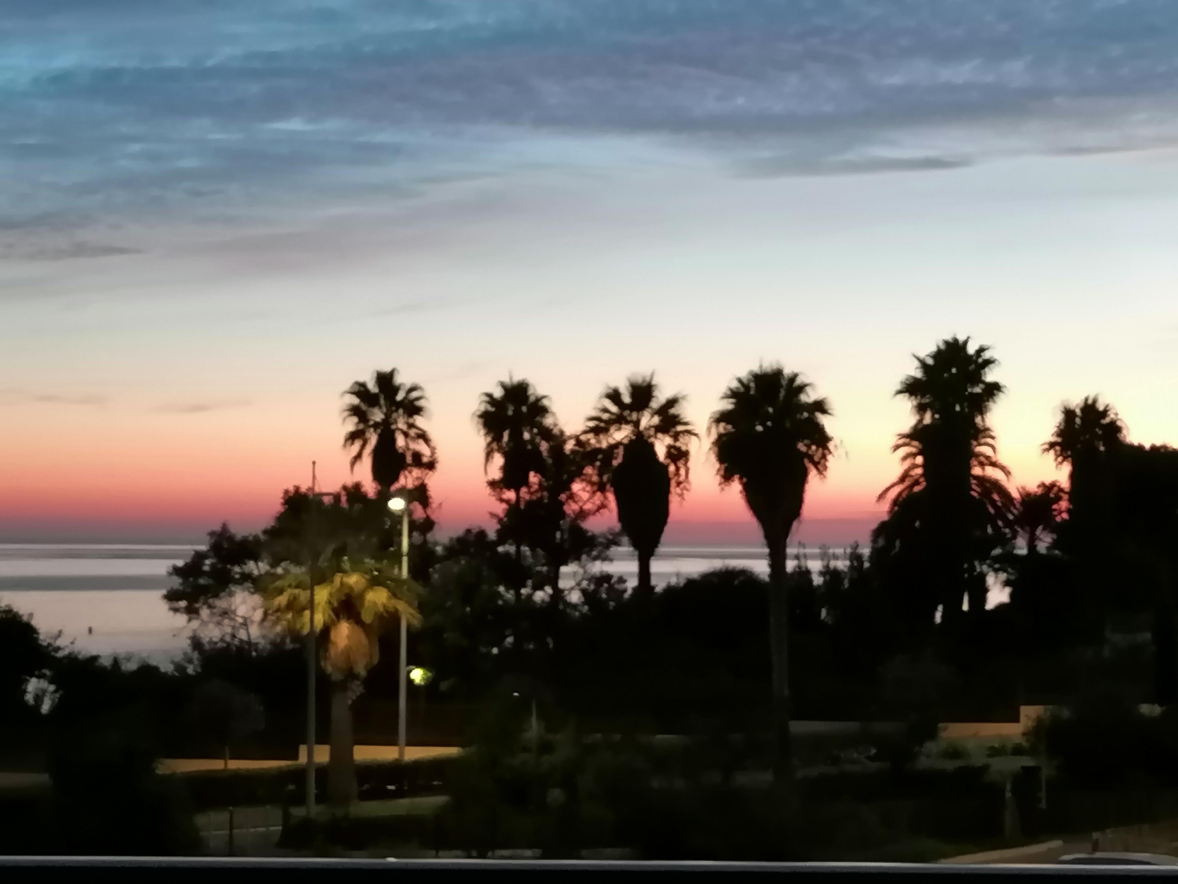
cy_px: 442
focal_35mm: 78
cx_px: 589
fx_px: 2654
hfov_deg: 25.0
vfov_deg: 18.9
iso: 500
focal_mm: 4.75
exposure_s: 1/25
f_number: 1.8
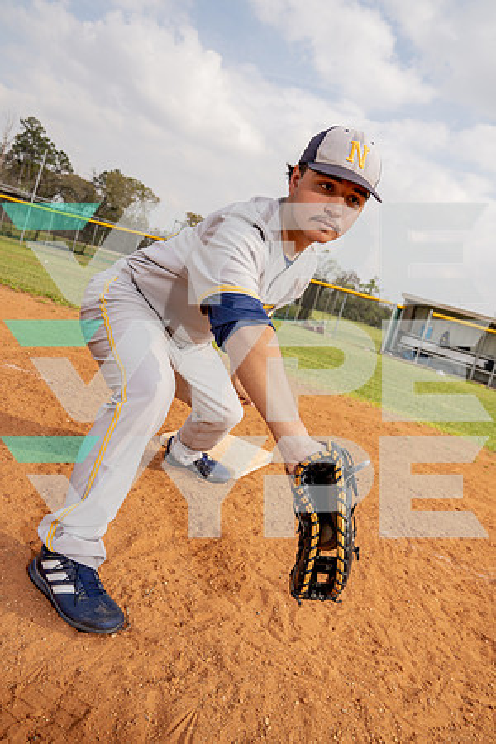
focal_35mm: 27
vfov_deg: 67.4
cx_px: 248
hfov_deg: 47.9
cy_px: 372
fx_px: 558
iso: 100
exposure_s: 1/250
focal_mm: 27
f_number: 5.6
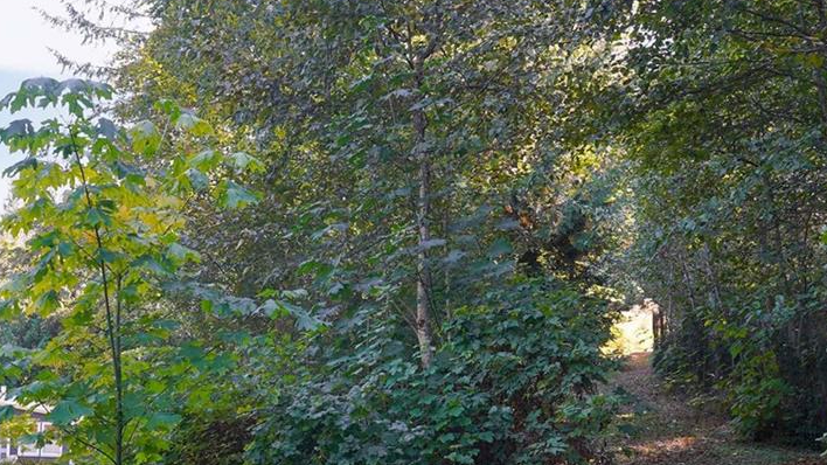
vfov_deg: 16.9
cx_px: 293
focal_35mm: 71
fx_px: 1557
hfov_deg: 29.6
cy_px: 325
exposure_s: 1/80
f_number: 3.2
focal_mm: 20
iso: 100
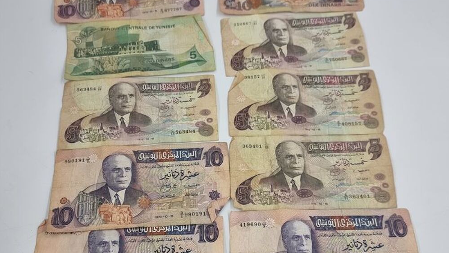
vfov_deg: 33.5
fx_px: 417
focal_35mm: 35
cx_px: 224
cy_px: 165
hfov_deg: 56.6
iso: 50
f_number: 1.8
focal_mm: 6.7
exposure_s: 1/155
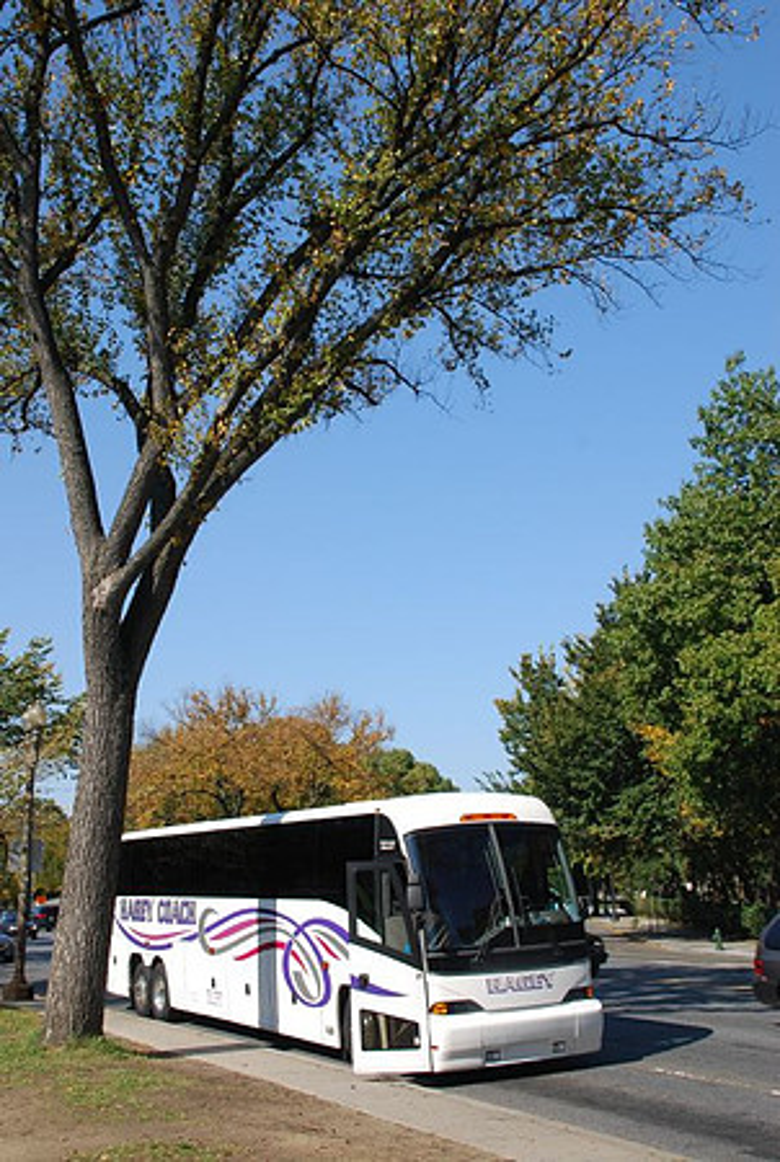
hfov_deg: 34.4
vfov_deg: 49.5
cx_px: 390
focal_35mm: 39
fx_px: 1262
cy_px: 581
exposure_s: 1/125
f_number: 9
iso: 200
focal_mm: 26
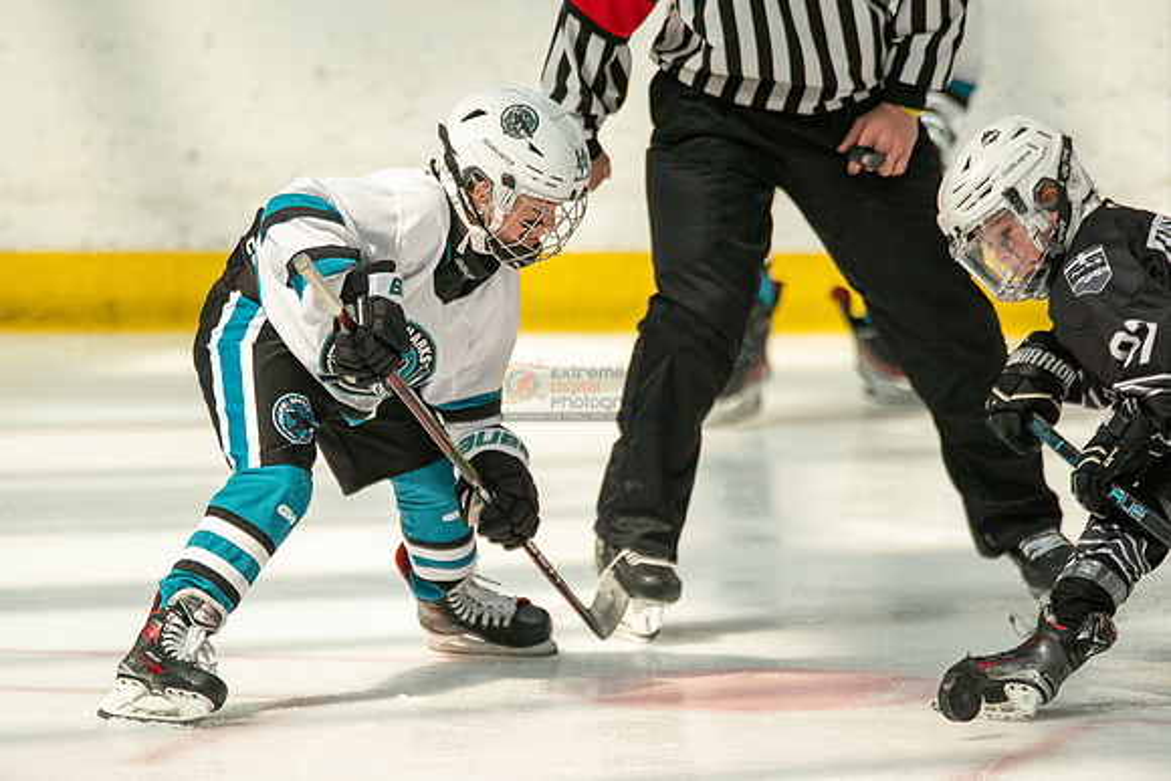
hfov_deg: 4.9
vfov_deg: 3.3
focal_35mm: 420
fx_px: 13664
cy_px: 499
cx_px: 487
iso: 1600
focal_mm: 300
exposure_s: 1/6400
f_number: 3.2
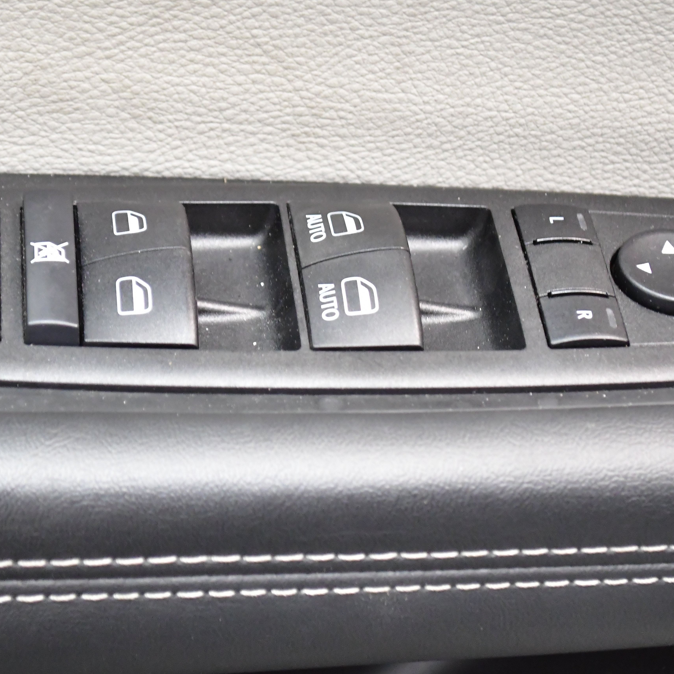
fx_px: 2504
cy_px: 339
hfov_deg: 15.3
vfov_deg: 15.3
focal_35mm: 114
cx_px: 334
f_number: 5.6
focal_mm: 55
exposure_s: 1/40
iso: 4500
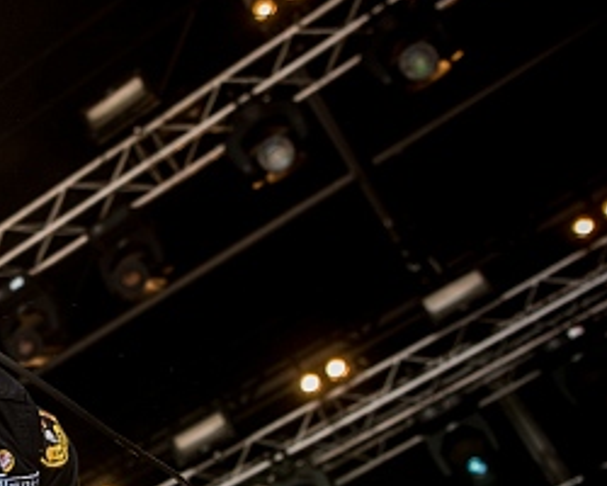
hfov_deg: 26.6
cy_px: 397
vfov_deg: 23.1
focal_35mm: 65
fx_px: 1168
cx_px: -73
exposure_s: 1/320
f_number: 3.2
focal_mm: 24
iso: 125
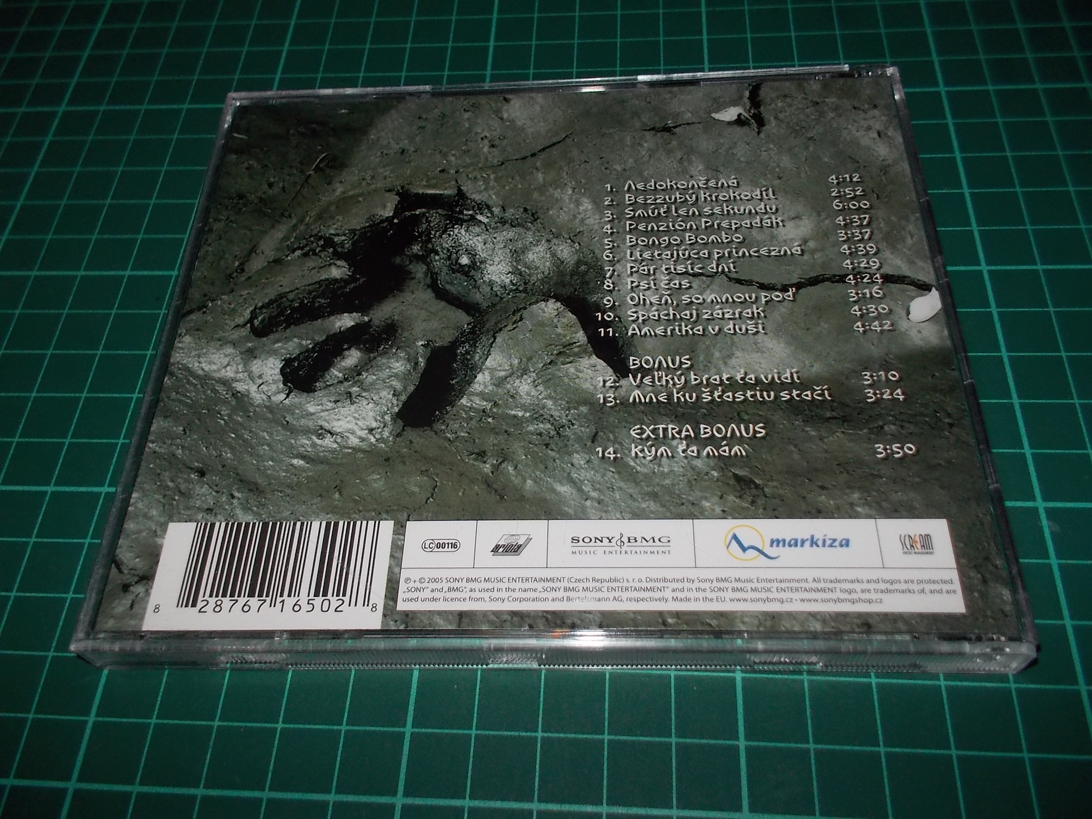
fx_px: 915
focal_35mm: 29
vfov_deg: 48.2
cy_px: 410
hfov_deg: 61.7
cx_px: 546
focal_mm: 4.1
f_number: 3.3
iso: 200
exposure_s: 1/30
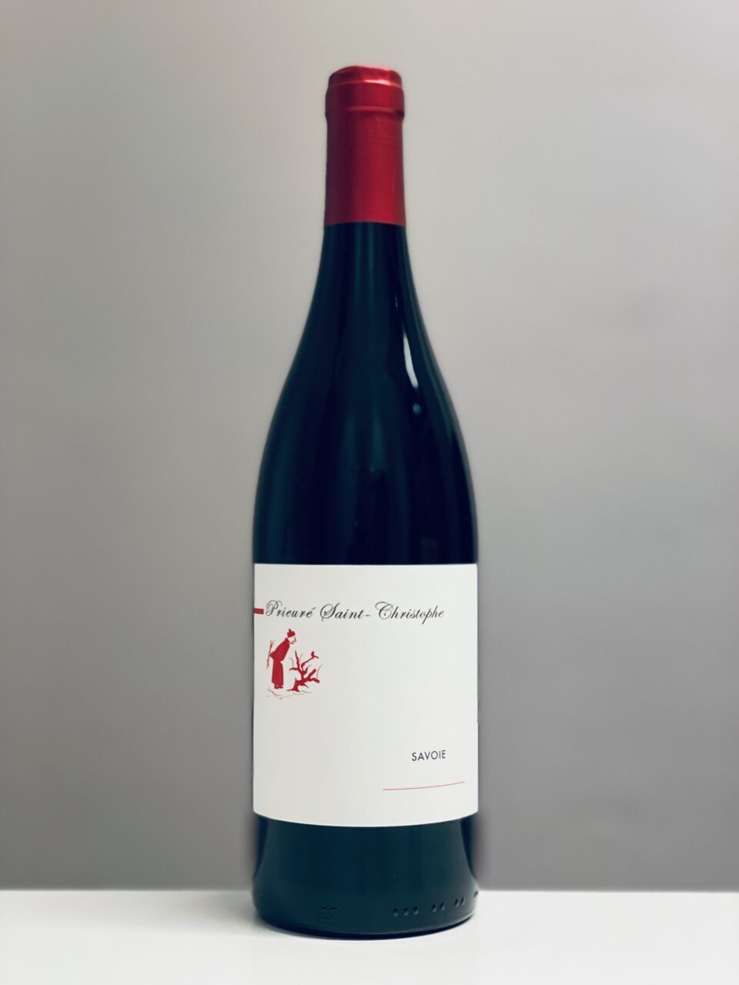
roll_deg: +0.1
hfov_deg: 28.0
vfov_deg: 36.8
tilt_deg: +1.6
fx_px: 1480
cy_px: 492
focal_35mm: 52
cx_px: 370
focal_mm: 6
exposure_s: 1/100
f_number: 2
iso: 200
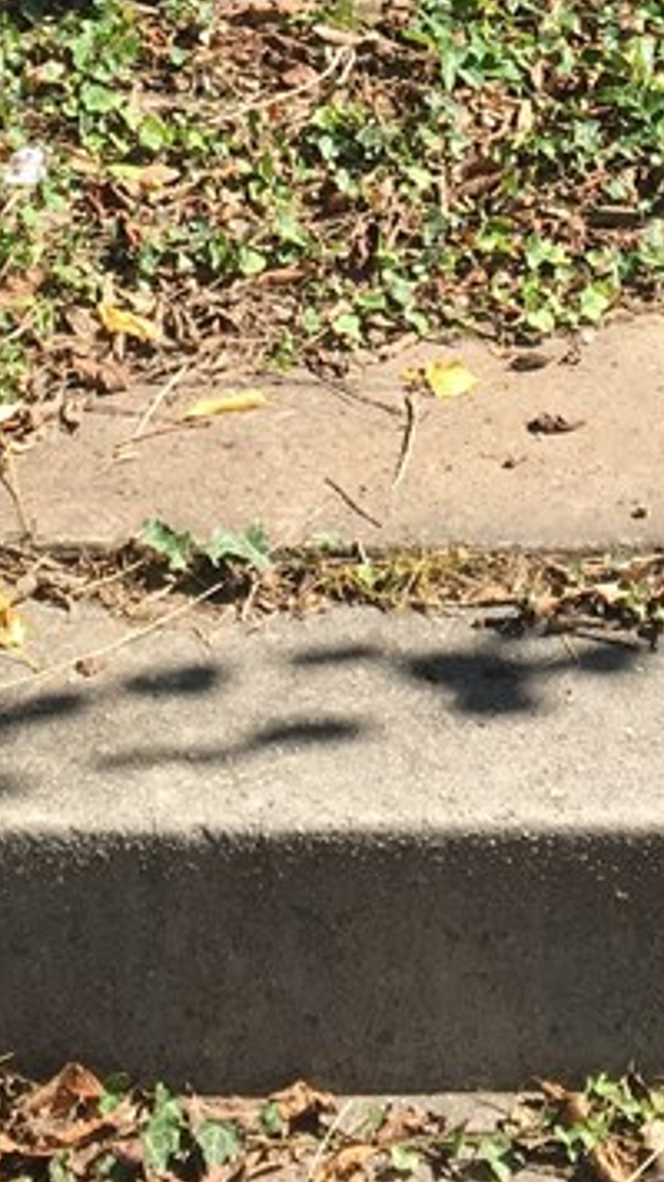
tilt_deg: -12.8
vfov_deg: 22.4
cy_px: -23
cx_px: 385
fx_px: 2851
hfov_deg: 13.3
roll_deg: +1.8
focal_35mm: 91
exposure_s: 1/746
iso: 25
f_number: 2.2
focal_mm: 4.15
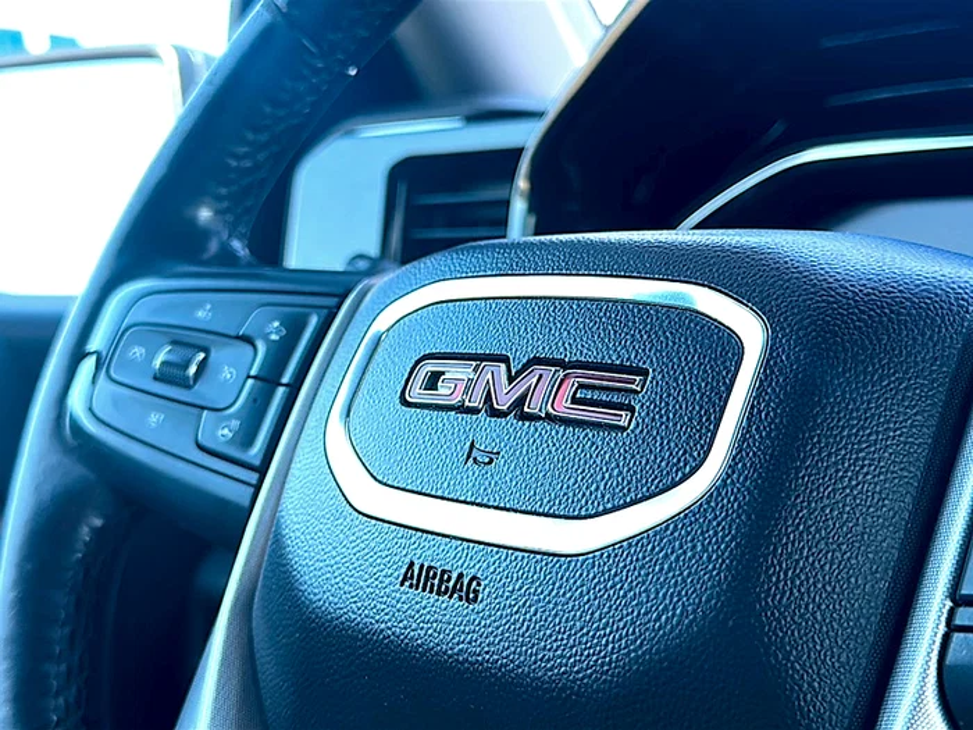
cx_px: 486
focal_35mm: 35
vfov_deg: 40.7
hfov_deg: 52.6
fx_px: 984
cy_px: 365
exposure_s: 1/90
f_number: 1.78
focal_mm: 6.86
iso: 64
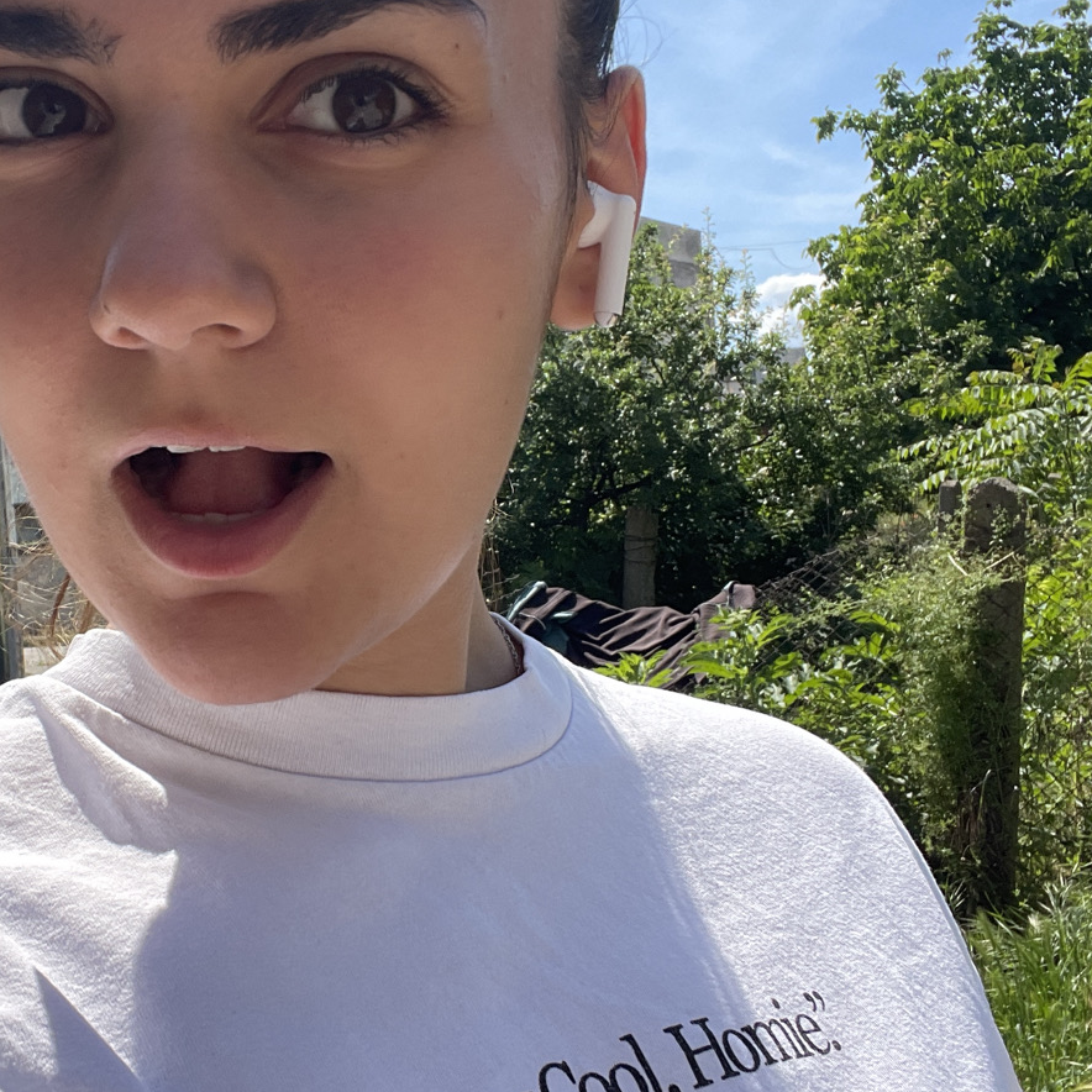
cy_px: 578
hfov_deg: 36.1
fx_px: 1642
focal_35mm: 46
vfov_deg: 36.8
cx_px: 295
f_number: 2.2
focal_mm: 2.71
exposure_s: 1/419
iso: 25
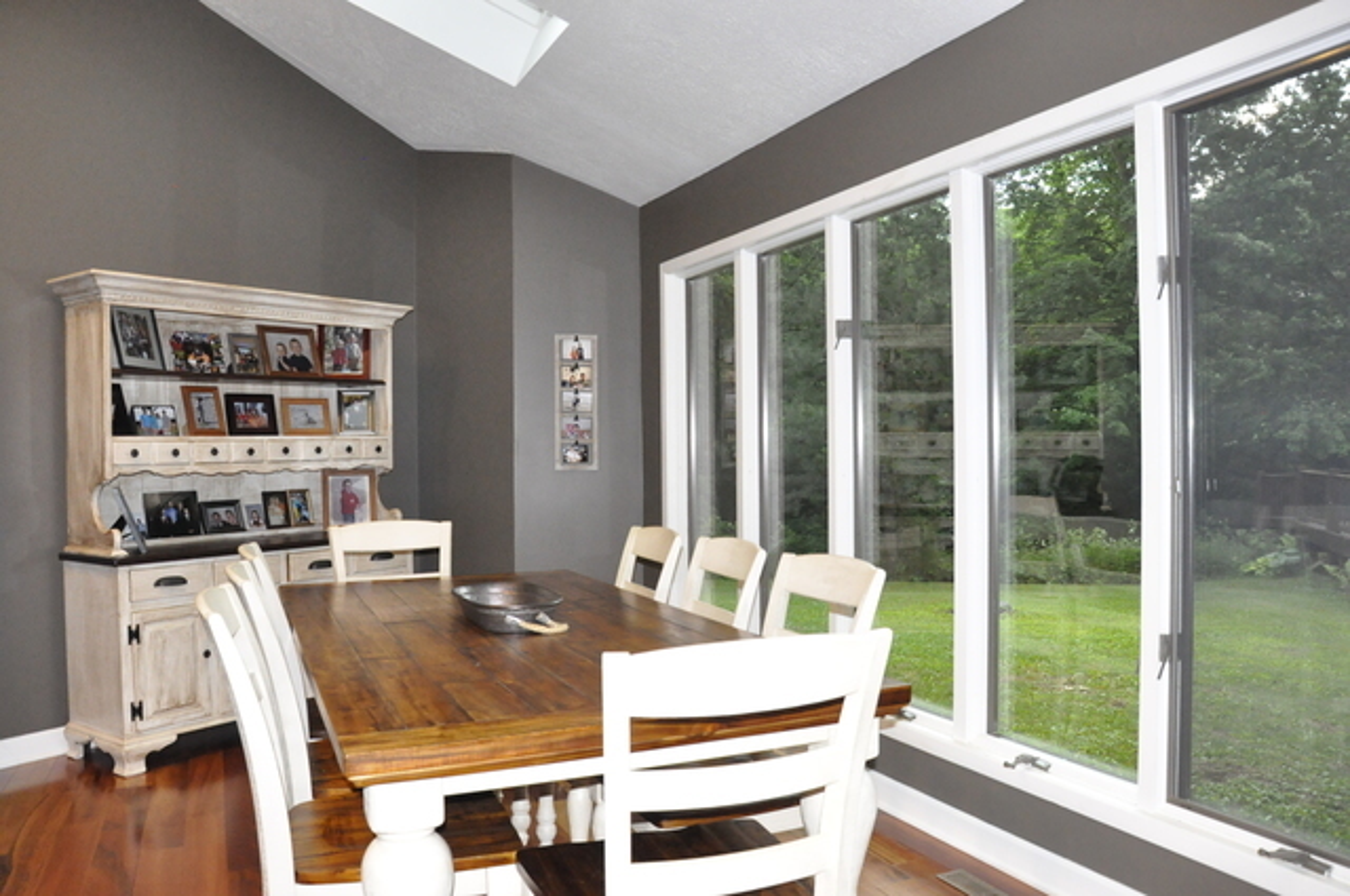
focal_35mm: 27
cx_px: 675
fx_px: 1011
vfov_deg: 47.8
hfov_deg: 67.4
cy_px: 448
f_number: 6.3
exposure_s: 1/60
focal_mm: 18
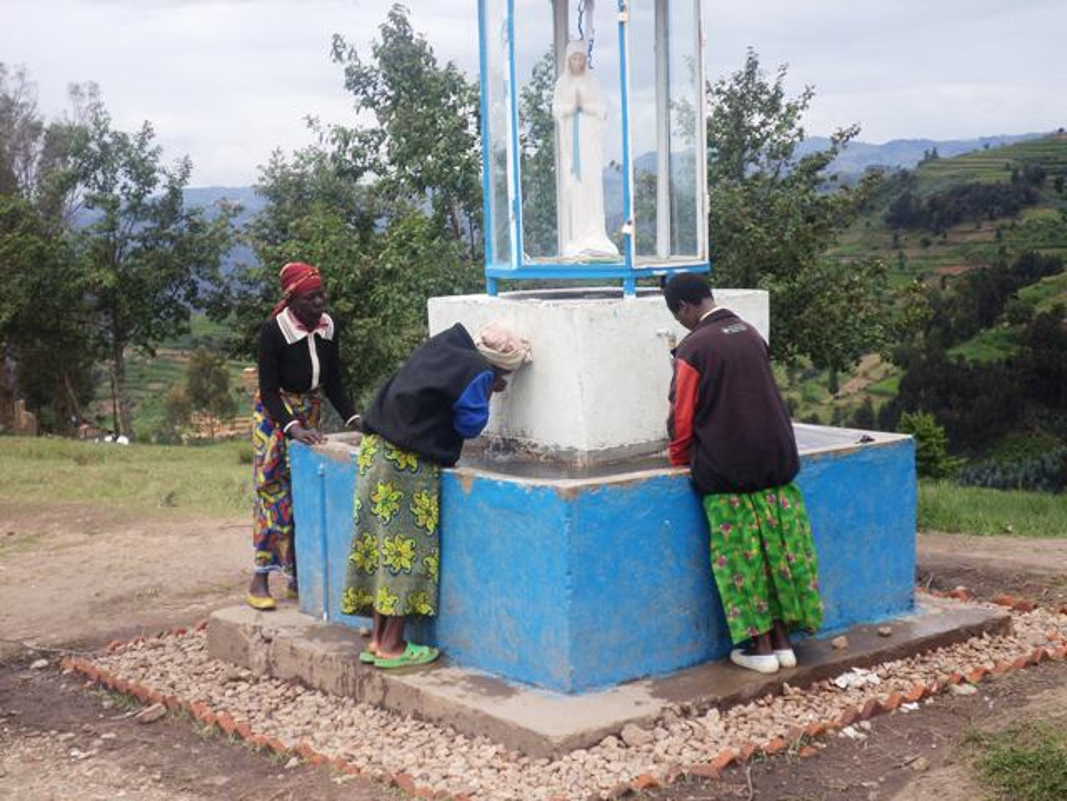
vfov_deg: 27.0
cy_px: 400
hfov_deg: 35.5
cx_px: 534
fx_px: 1664
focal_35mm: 54
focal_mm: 9.7
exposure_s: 1/750
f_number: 3.6
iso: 120
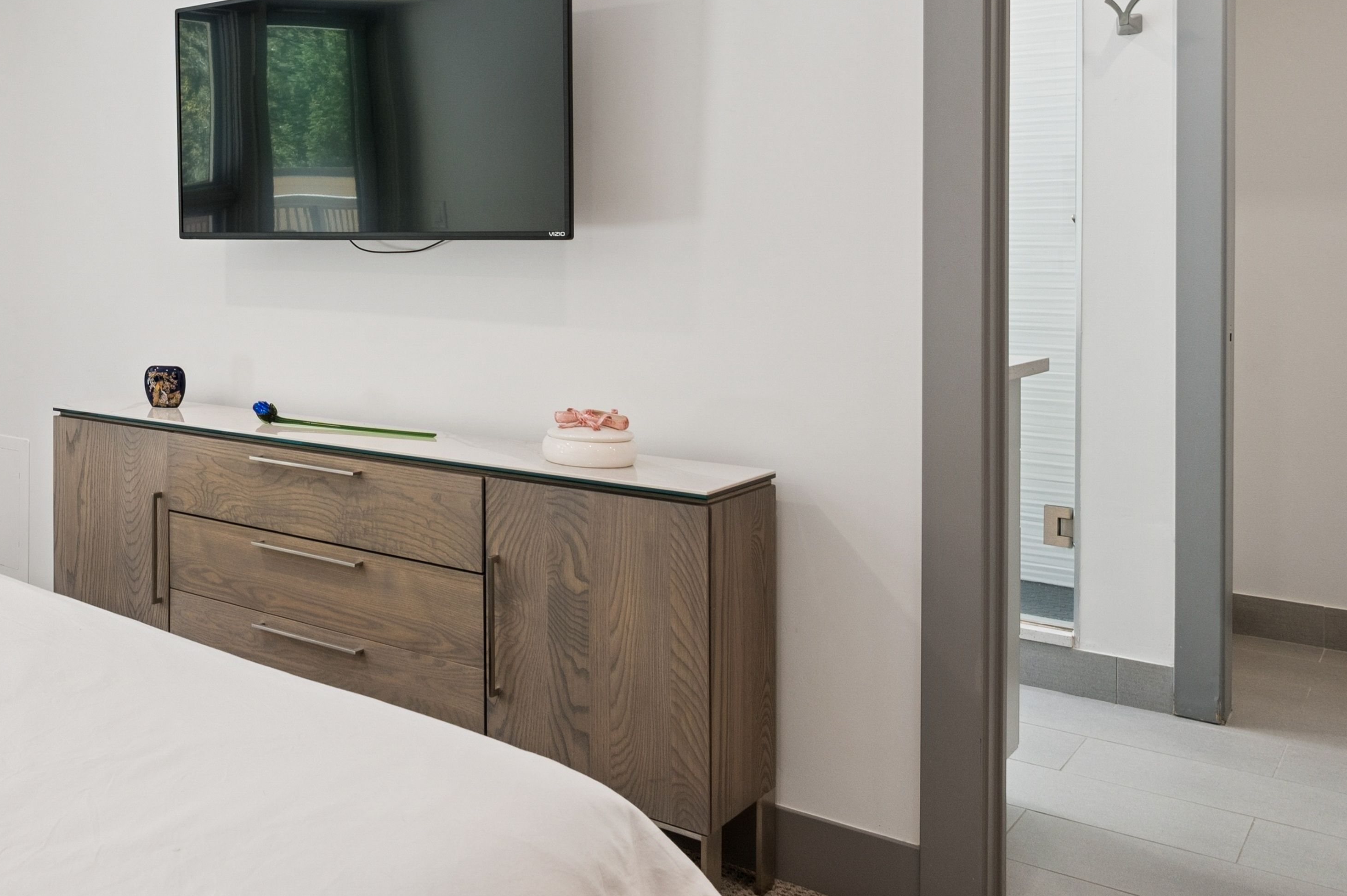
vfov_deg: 38.1
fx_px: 1273
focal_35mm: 34
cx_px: -14
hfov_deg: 46.3
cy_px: 257
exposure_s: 1/60
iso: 400
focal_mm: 16.5
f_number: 9
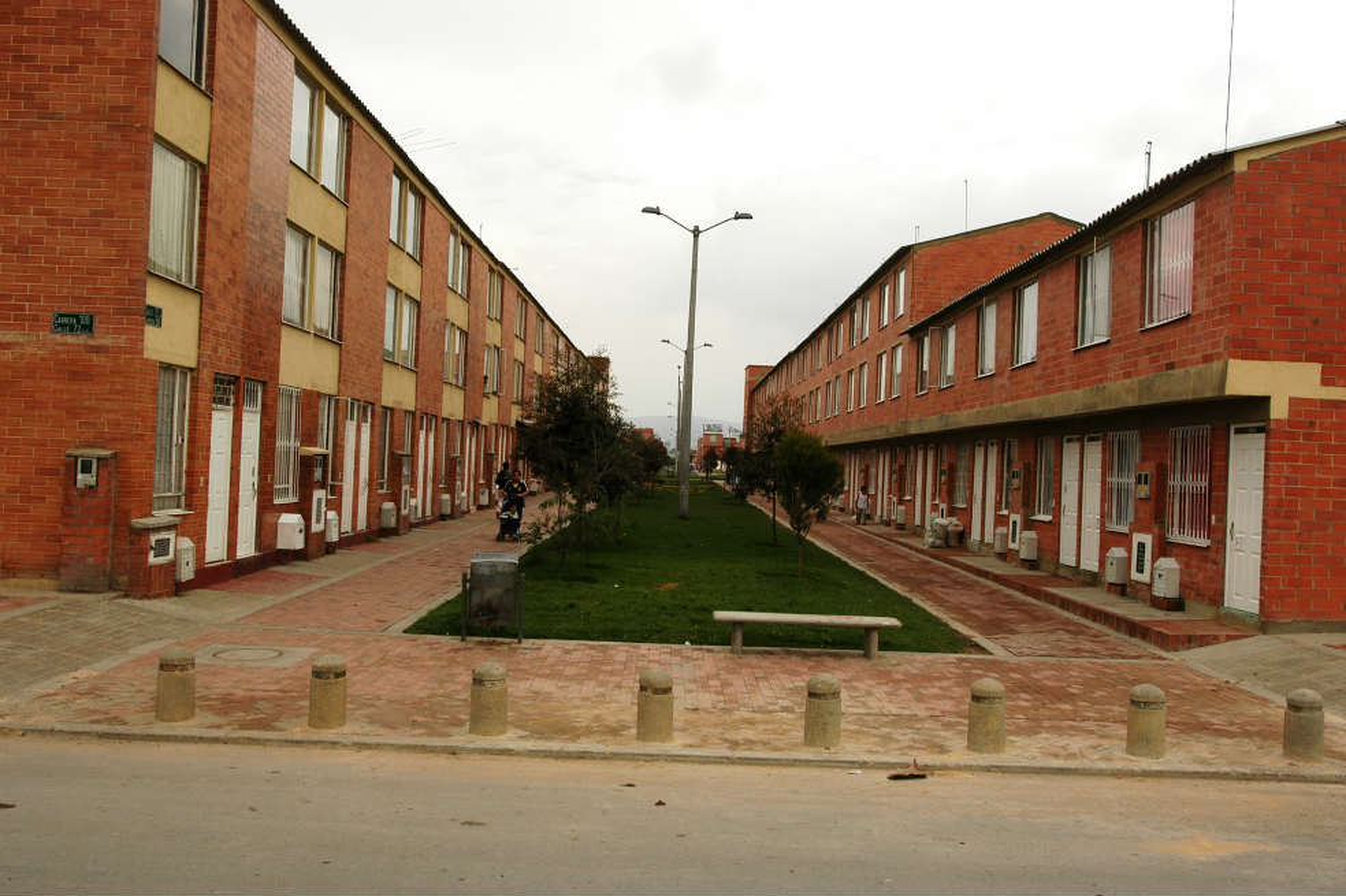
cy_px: 448
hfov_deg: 62.0
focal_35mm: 30
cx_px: 673
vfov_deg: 43.6
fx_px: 1121
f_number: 10
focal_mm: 20
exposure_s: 1/160
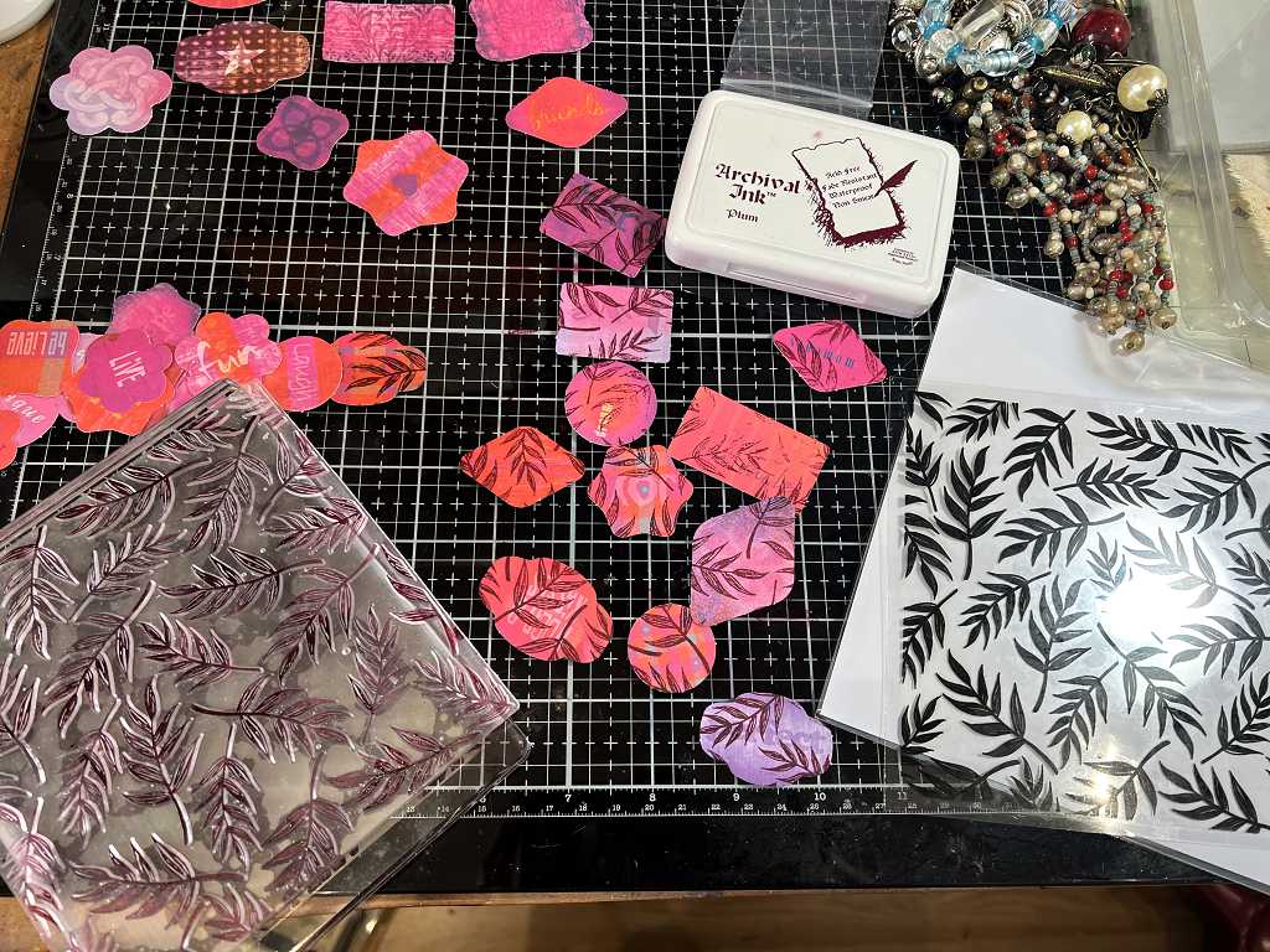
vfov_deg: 53.1
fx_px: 954
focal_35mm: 26
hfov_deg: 67.3
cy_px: 476
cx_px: 635
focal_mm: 5.7
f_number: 1.5
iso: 80
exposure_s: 1/100
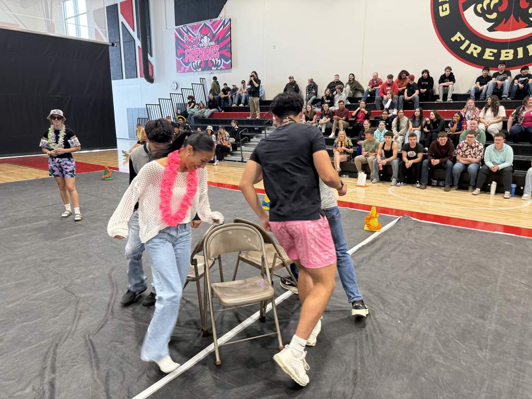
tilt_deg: -15.9
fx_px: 369
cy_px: 200
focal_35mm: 24
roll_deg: +0.6
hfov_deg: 71.6
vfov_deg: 56.8
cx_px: 266
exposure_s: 1/60
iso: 125
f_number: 1.78
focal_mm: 6.76
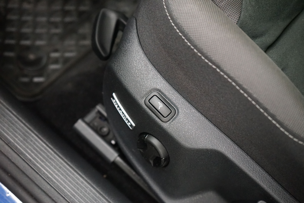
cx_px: 152
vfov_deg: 29.2
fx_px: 388
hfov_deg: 42.7
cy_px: 102
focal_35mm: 46
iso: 6400
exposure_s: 1/40
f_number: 4.5
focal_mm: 46
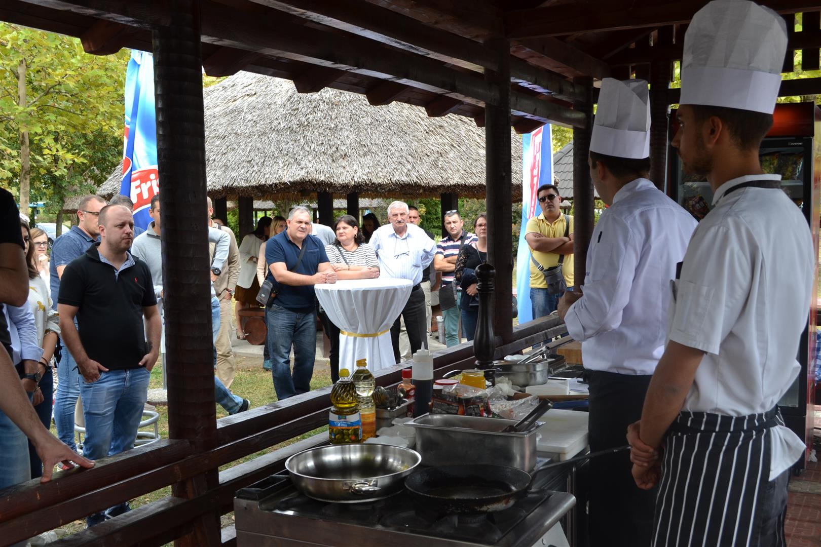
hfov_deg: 49.6
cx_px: 410
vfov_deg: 34.2
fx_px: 889
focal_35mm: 39
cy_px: 274
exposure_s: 1/125
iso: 400
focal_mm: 26
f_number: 5.6
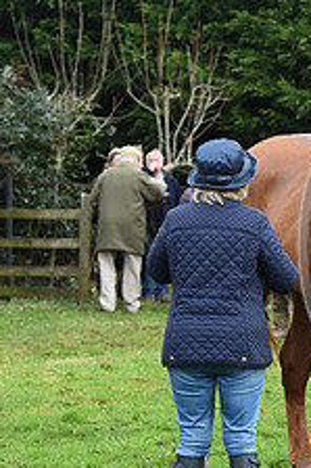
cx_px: 491
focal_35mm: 254
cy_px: 217
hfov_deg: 5.3
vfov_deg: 8.1
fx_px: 3296
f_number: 5.6
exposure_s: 1/500
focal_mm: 98
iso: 1250
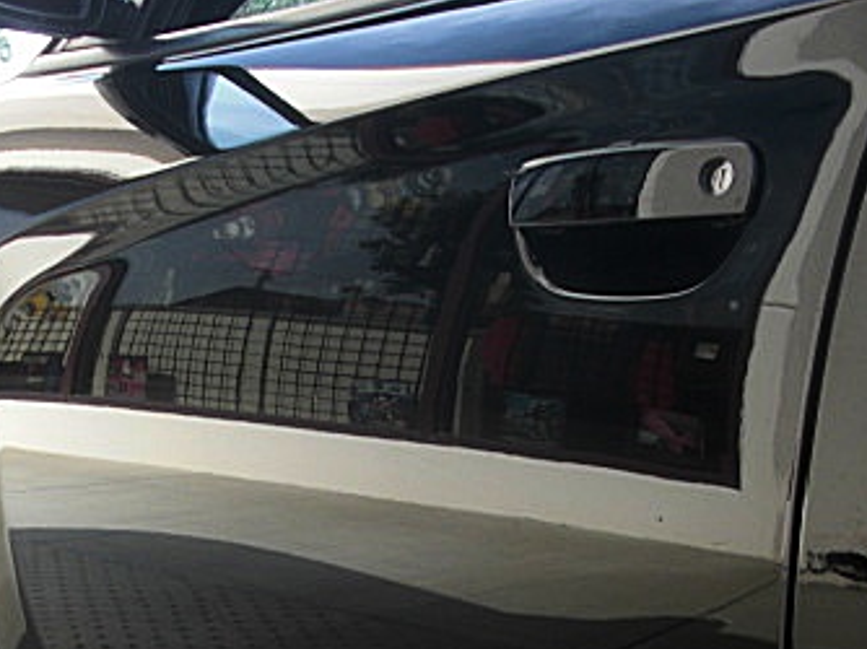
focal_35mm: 69
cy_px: 605
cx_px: 317
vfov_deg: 20.8
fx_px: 1727
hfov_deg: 28.1
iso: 50
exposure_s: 1/125
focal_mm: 6.3
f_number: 2.8
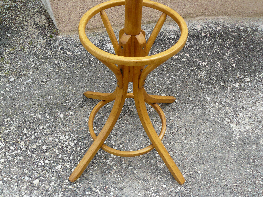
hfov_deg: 51.4
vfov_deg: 39.7
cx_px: 132
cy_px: 98
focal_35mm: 36
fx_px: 274
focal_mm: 6
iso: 100
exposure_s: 1/200
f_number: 4
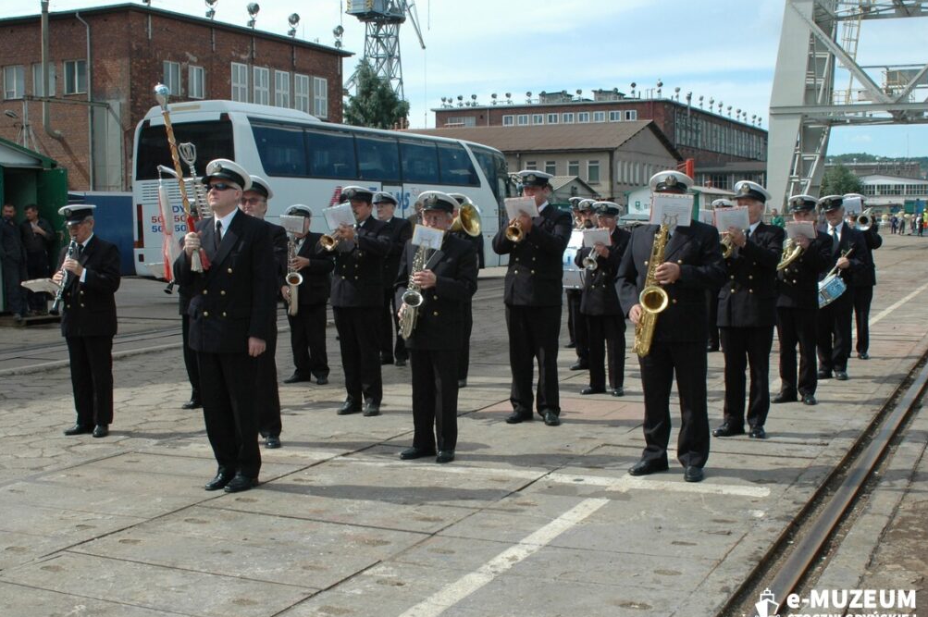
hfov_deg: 40.4
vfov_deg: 27.5
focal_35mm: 49
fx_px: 1262
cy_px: 313
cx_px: 457
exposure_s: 1/250
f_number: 13
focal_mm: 32
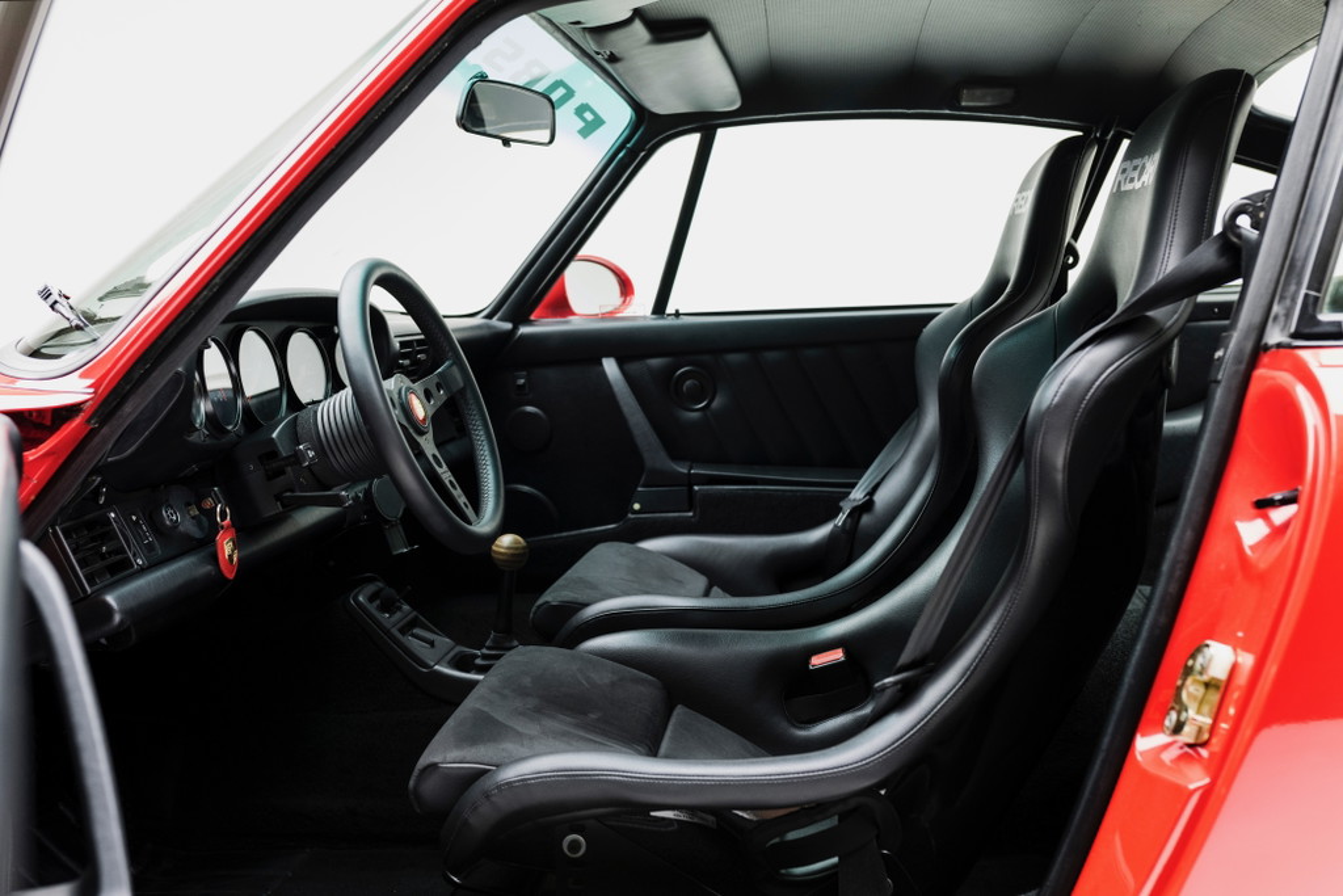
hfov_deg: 54.4
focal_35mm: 35
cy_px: 448
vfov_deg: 37.9
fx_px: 1306
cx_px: 672
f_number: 4
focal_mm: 35
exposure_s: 1/25
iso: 800
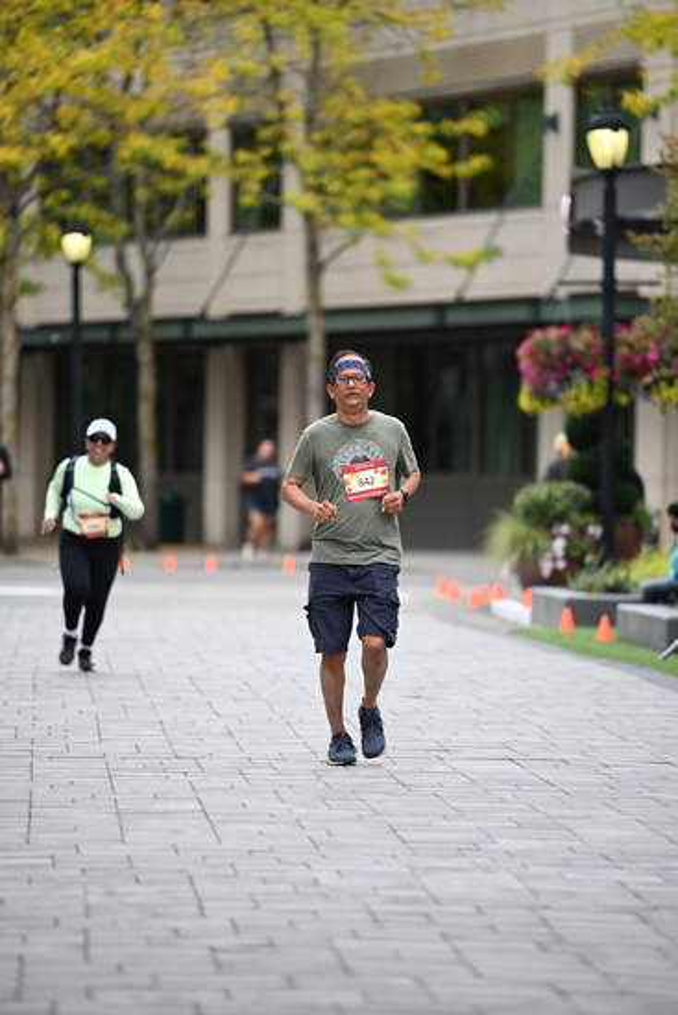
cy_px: 508
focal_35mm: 200
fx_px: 5646
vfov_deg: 10.3
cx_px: 339
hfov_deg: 6.9
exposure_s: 1/2500
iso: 640
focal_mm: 200
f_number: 2.8
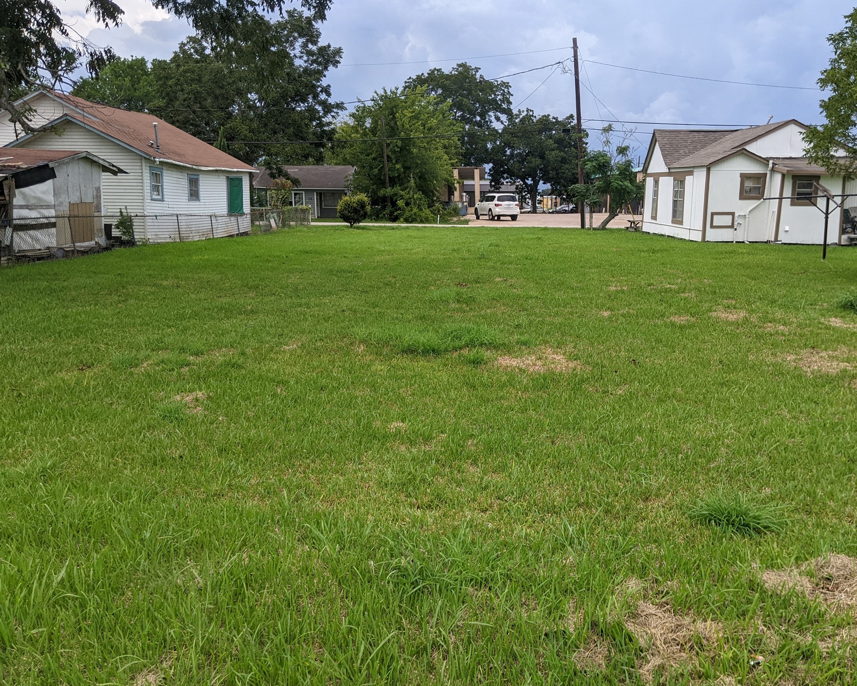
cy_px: 342
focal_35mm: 29
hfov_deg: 60.4
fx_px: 736
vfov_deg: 50.0
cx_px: 459
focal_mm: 4.44
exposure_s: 1/2611
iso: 51
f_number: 1.8
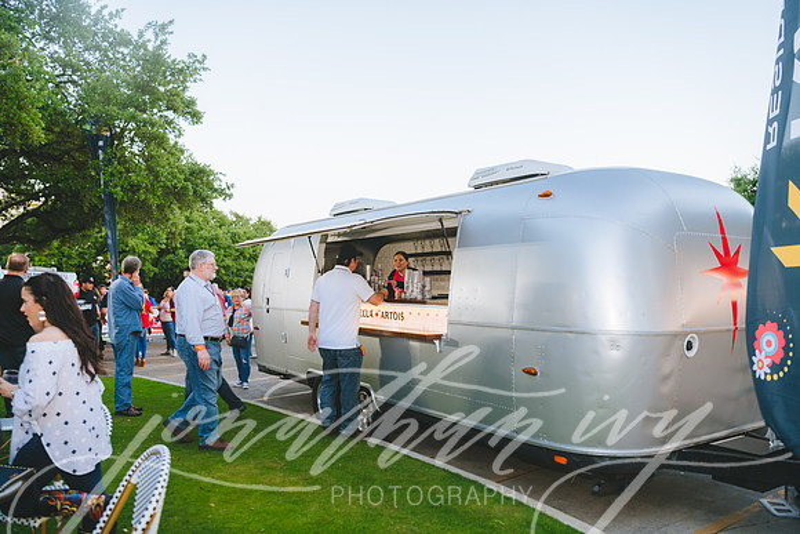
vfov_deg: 46.4
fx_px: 622
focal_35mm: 28
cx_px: 400
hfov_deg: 65.5
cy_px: 267
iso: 400
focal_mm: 28
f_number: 3.5
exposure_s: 1/100
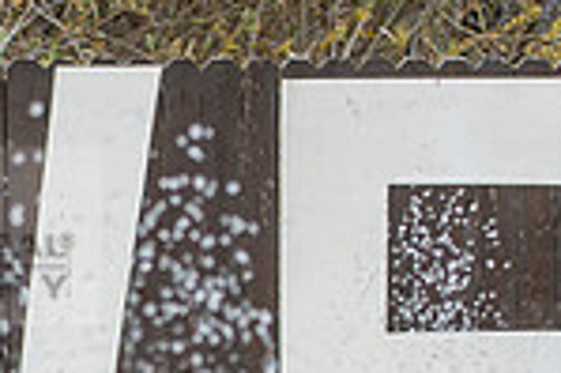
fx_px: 12375
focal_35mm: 795
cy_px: 503
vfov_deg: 1.7
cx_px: -40
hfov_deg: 2.6
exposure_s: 1/200
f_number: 3.5
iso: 250
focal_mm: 105
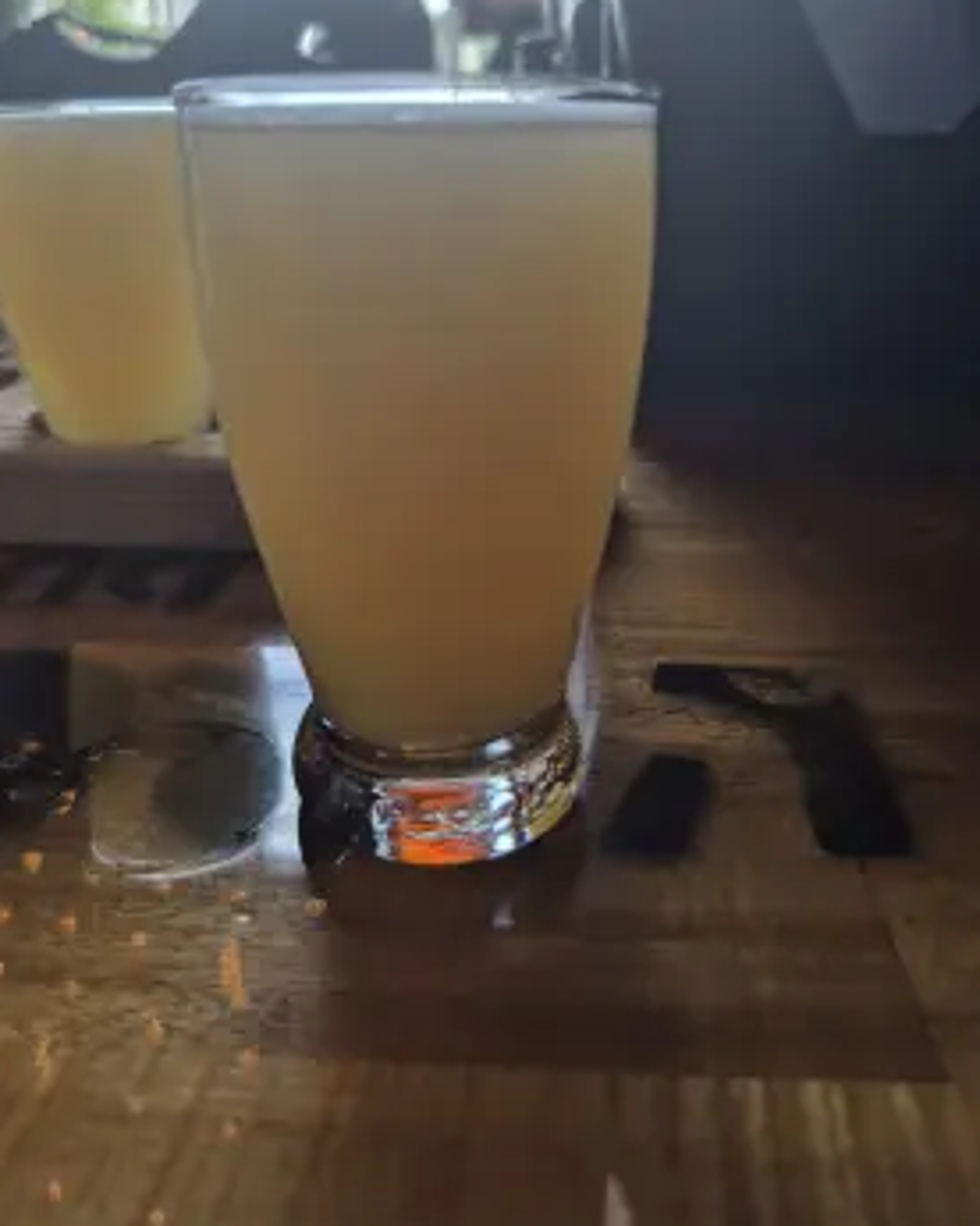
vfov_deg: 65.8
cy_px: 533
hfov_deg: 54.9
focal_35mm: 26
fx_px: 943
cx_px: 465
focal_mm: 5.4
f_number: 1.8
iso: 100
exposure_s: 1/120
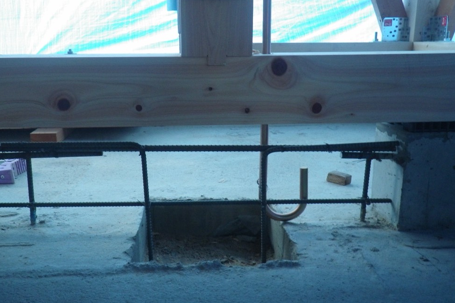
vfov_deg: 39.9
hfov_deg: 57.1
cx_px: 204
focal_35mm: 33
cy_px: 138
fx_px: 417
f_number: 3.5
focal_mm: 5
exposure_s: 1/50
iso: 250
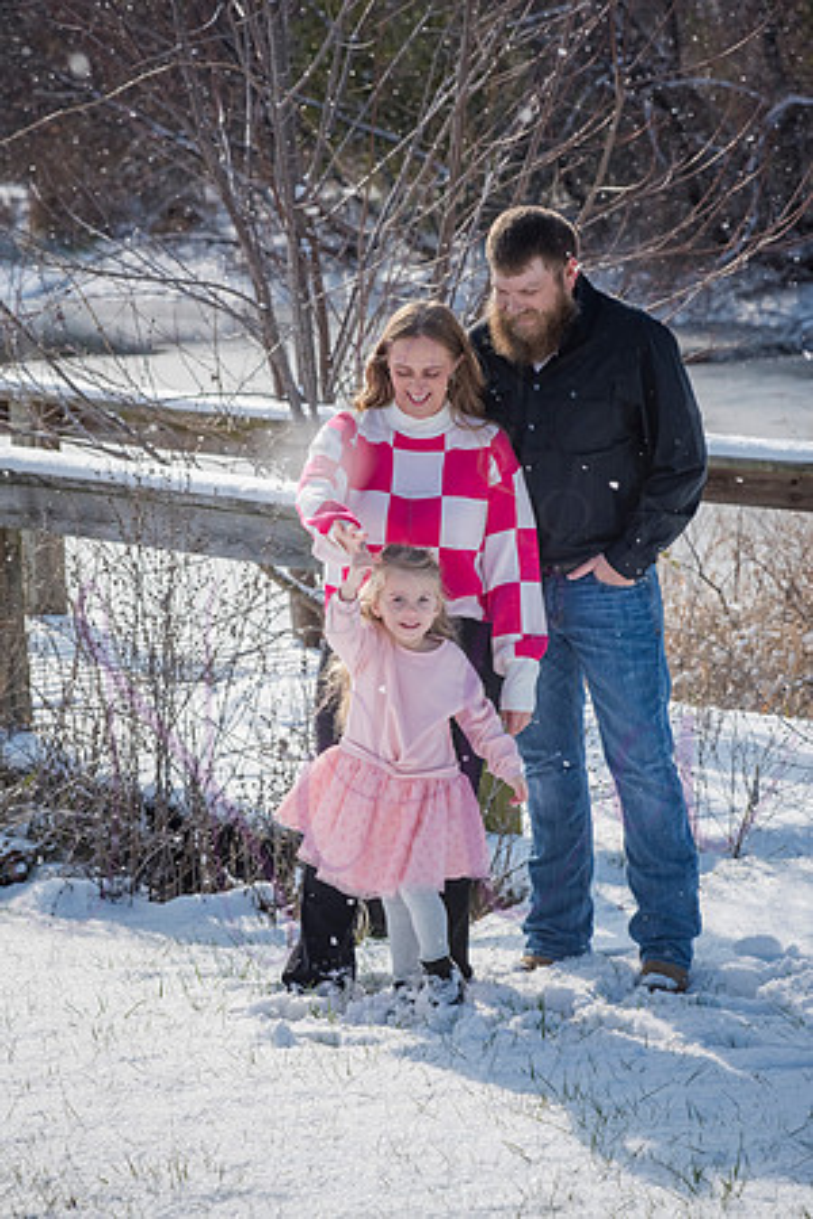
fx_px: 4065
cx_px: 406
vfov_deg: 17.1
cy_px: 610
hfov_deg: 11.4
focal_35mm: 120
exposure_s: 1/2000
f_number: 9
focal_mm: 120
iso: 640
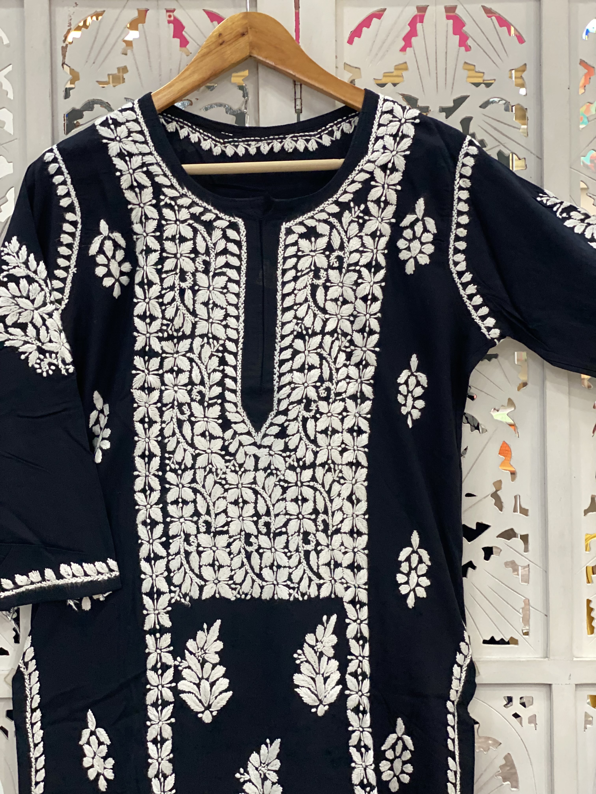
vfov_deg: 36.8
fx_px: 1194
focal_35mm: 52
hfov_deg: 28.0
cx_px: 298
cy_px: 397
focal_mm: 6
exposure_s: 1/50
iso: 160
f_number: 2
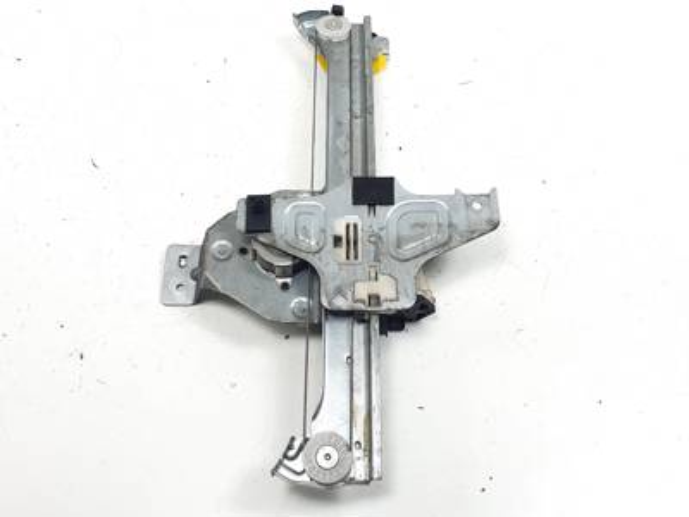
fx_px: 518
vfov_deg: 53.1
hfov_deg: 67.3
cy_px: 258
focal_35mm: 26
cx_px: 344
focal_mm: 4.3
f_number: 2.4
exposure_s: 1/200
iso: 50
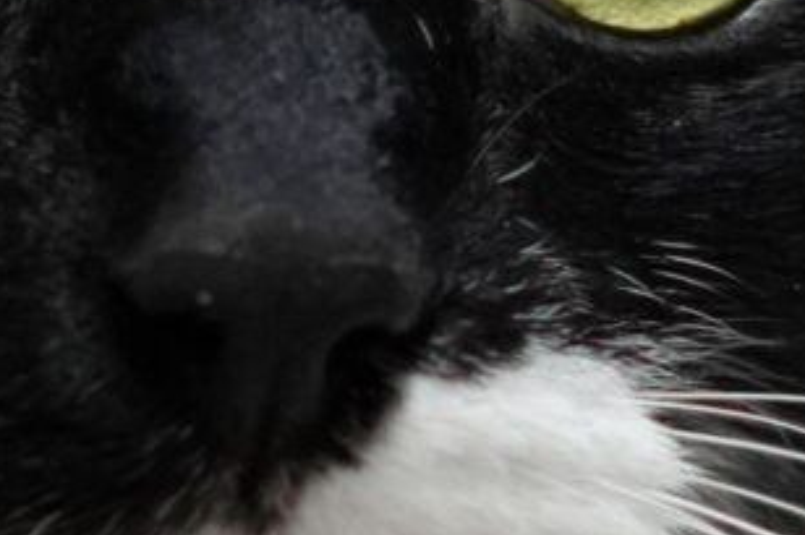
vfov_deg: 2.8
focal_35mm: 499
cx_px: 301
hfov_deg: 4.1
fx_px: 11152
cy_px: -54
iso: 1600
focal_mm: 50
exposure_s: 1/100
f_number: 1.8
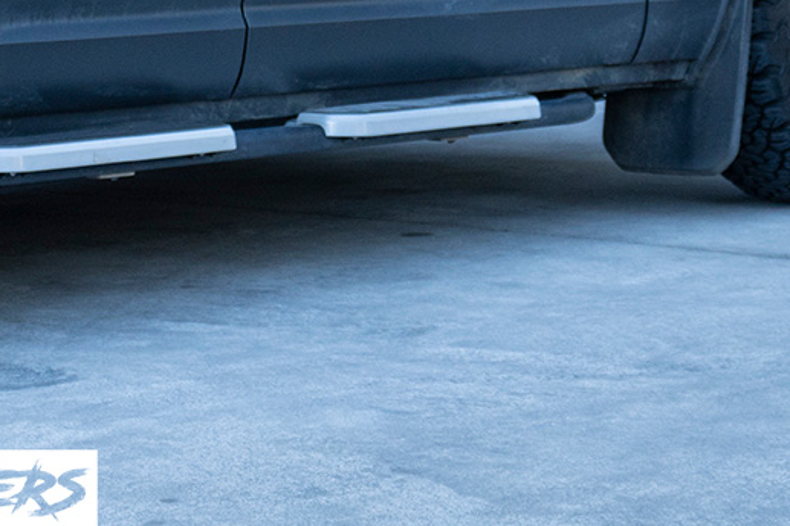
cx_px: -267
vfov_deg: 11.9
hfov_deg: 17.6
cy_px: -339
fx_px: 2368
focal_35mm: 108
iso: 400
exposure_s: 1/160
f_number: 4
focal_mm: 31
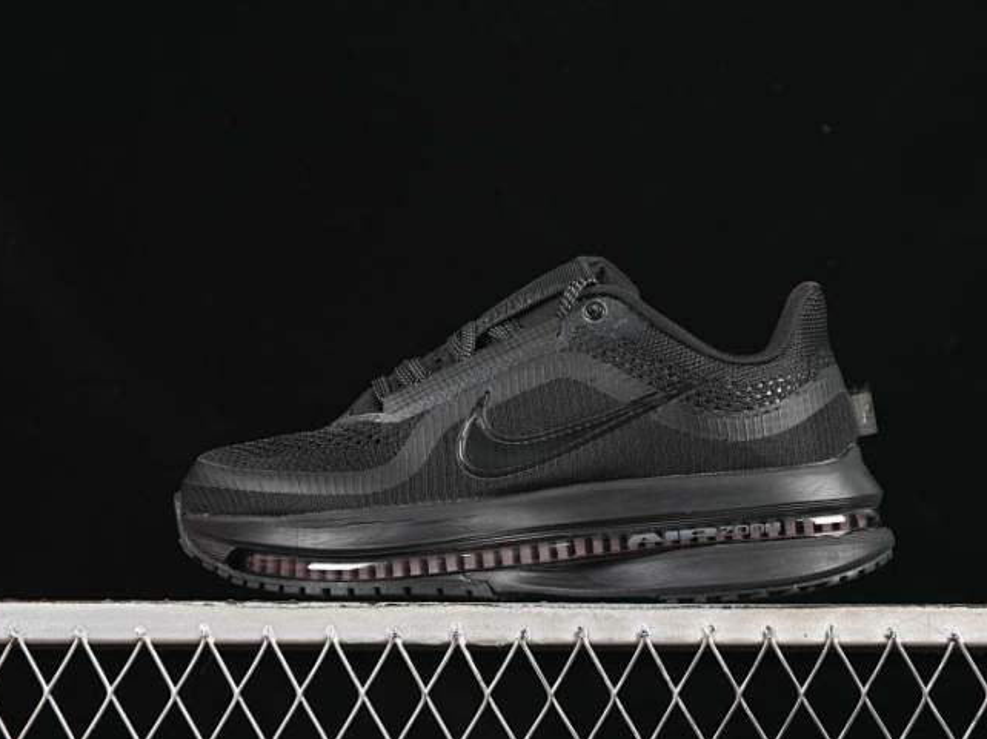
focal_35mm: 82
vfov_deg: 18.0
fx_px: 2337
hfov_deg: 23.8
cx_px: 540
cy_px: 372
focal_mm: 50
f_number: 6.3
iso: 160
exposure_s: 1/60
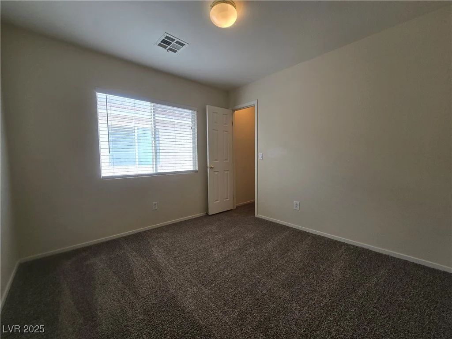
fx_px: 170
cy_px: 170
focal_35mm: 13
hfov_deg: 106.2
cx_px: 226
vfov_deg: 89.9
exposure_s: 1/120
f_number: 2.2
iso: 64
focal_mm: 2.2
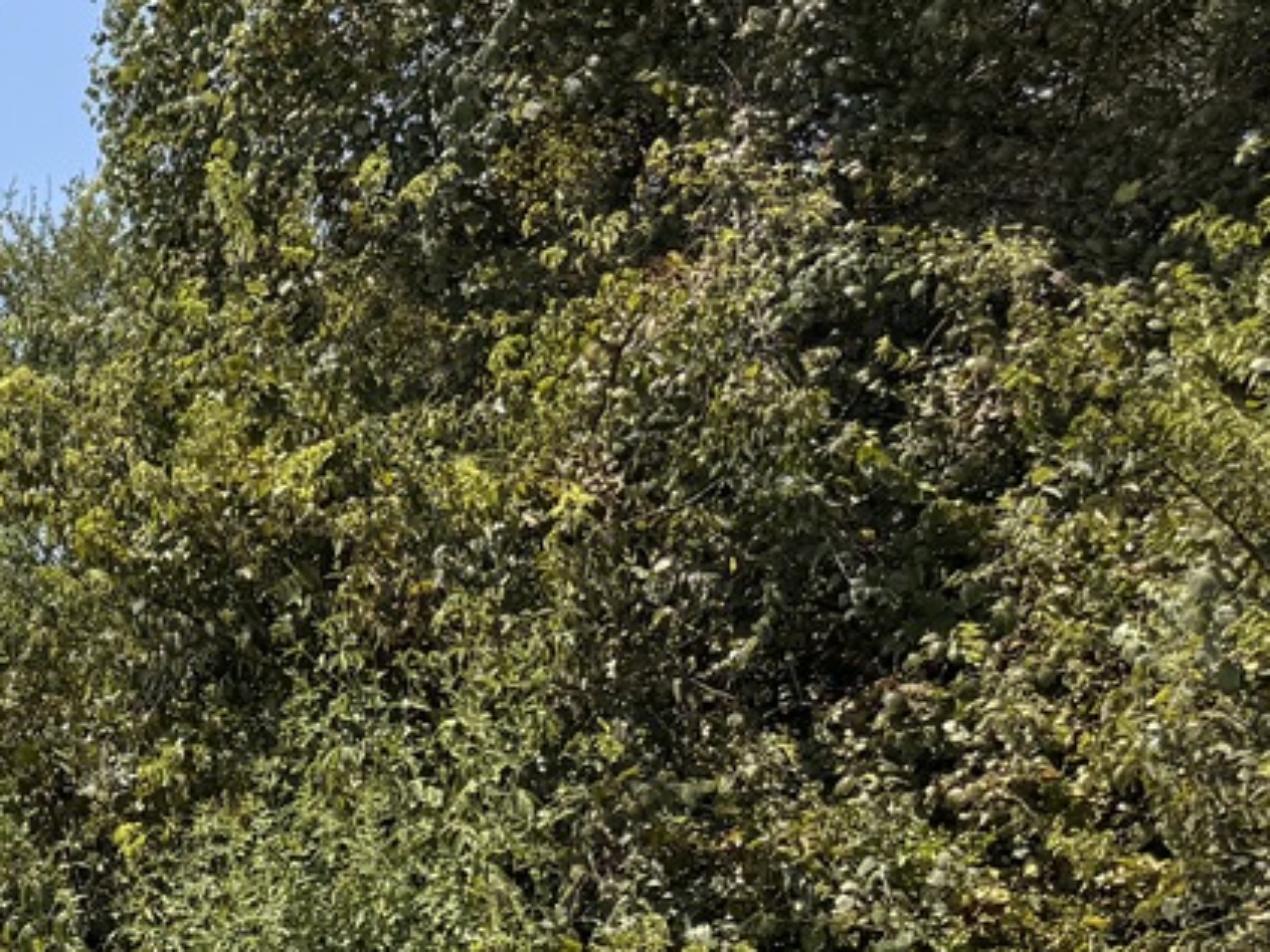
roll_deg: +1.2
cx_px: -694
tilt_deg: +4.0
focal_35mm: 82
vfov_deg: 17.5
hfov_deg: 20.1
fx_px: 3009
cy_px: 985
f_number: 1.78
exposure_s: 1/5319
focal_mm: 6.76
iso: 80
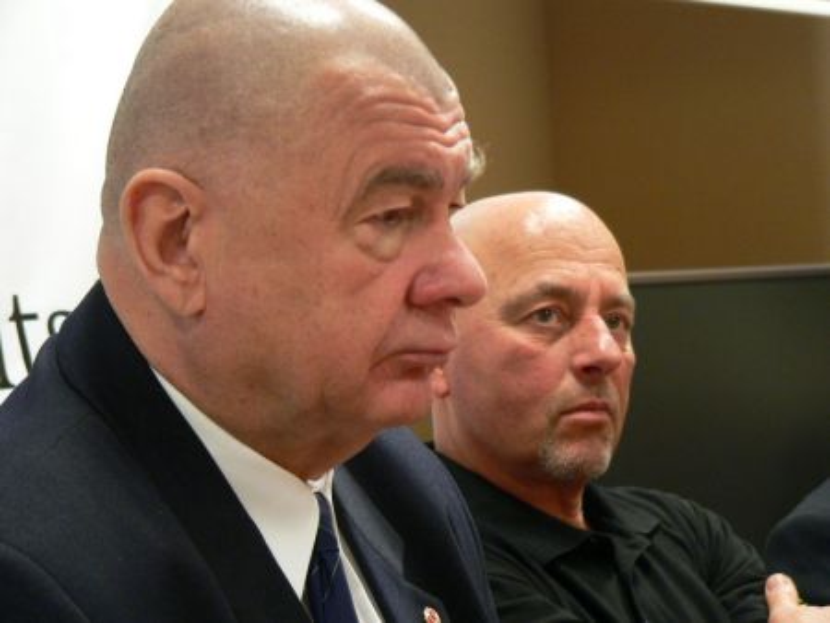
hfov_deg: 15.6
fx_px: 3023
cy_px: 312
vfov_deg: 11.8
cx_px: 415
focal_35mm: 126
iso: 200
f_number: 2.8
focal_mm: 20.9
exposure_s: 1/8
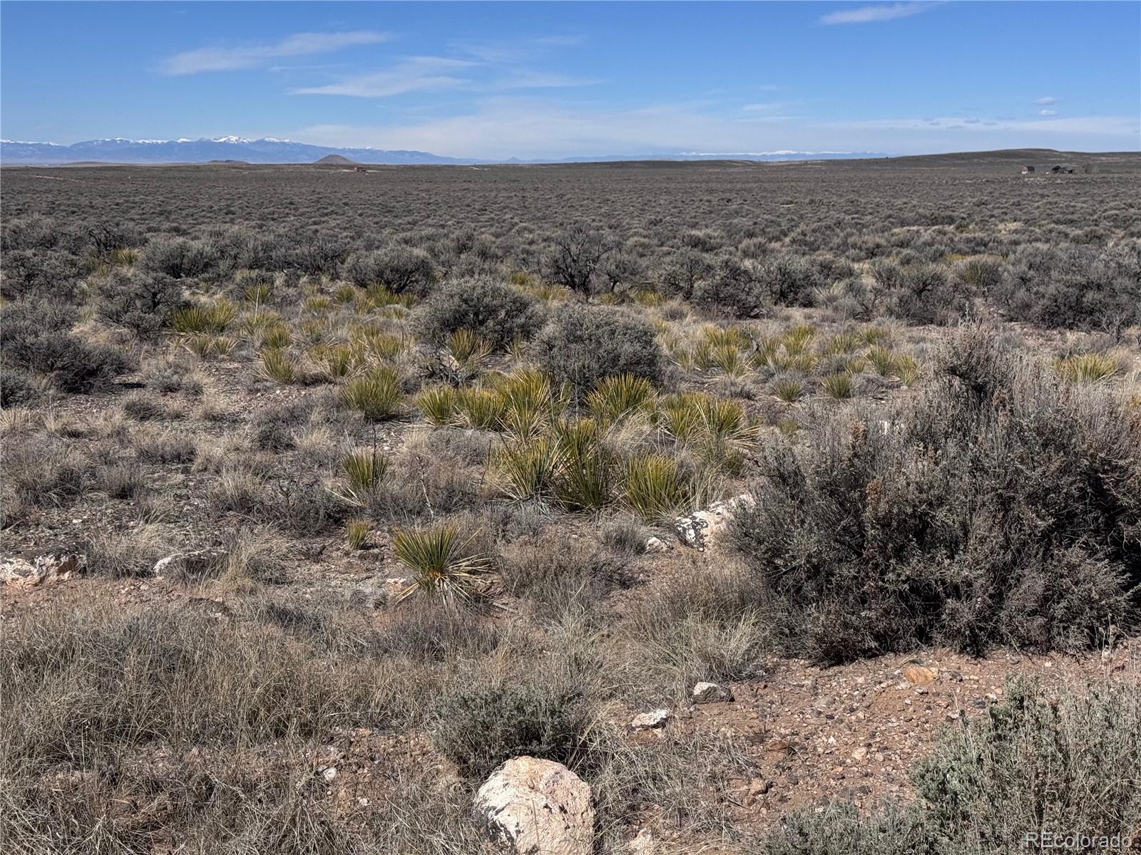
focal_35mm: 48
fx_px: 1582
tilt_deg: -10.6
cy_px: 428
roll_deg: -0.2
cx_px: 570
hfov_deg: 39.7
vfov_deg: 30.3
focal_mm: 6.76
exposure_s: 1/7937
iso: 64
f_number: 1.78
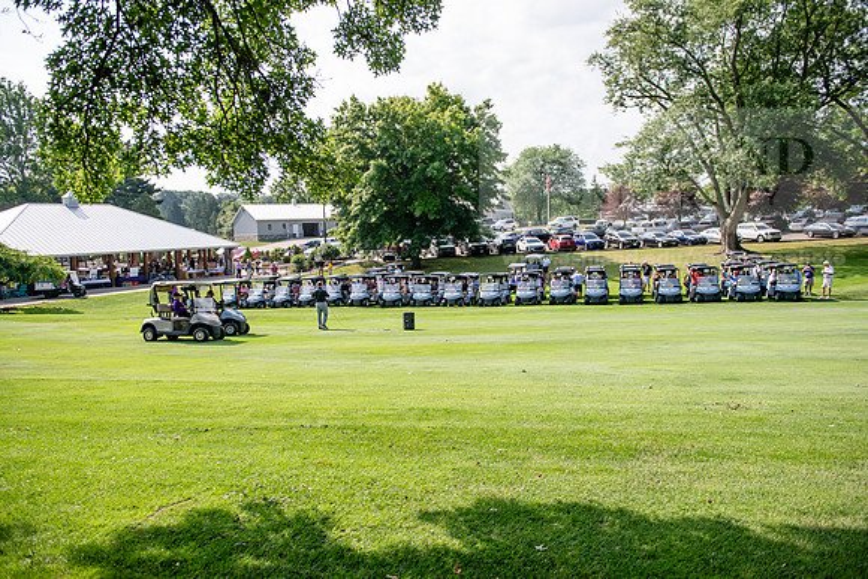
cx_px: 434
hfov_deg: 67.4
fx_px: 651
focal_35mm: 27
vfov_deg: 48.0
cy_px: 290
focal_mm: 27
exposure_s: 1/640
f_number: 3.5
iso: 80
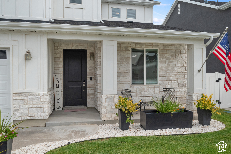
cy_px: 77
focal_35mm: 30
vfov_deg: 43.6
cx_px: 116
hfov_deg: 61.9
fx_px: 193
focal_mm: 30
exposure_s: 1/1600
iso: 1600
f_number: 8
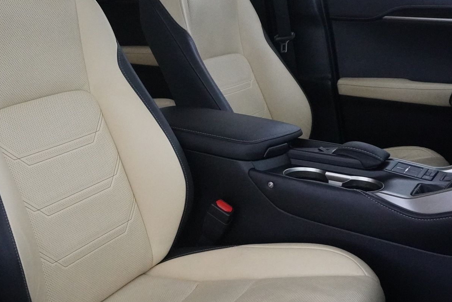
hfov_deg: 39.5
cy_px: 114
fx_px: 628
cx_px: 184
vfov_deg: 26.9
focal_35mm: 50
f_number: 3.5
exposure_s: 1/160
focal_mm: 16
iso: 6400
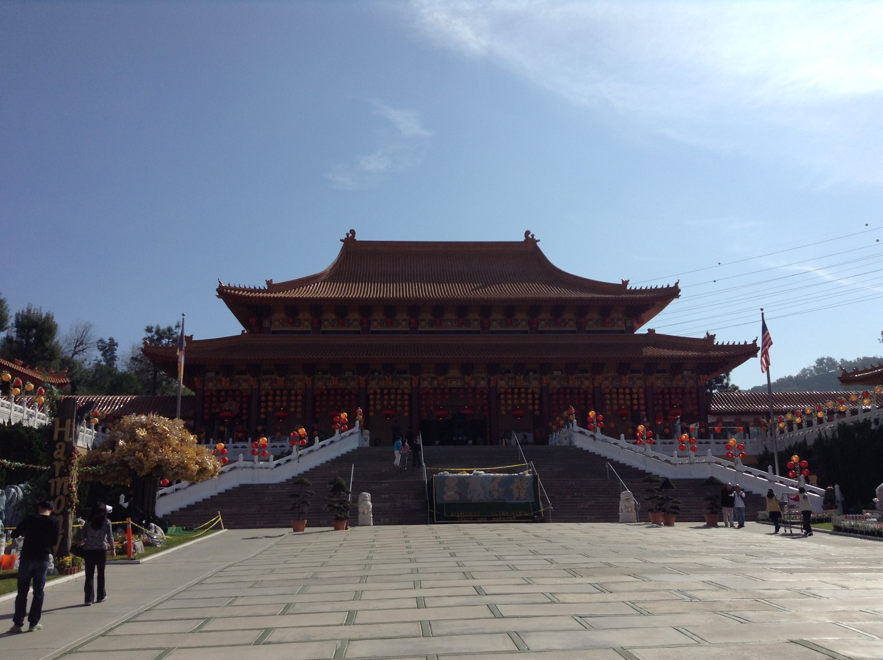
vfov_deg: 42.8
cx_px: 442
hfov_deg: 55.4
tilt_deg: +11.2
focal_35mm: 33
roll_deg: +0.5
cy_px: 330
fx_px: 841
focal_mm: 3.3
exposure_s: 1/2070
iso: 25
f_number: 2.4
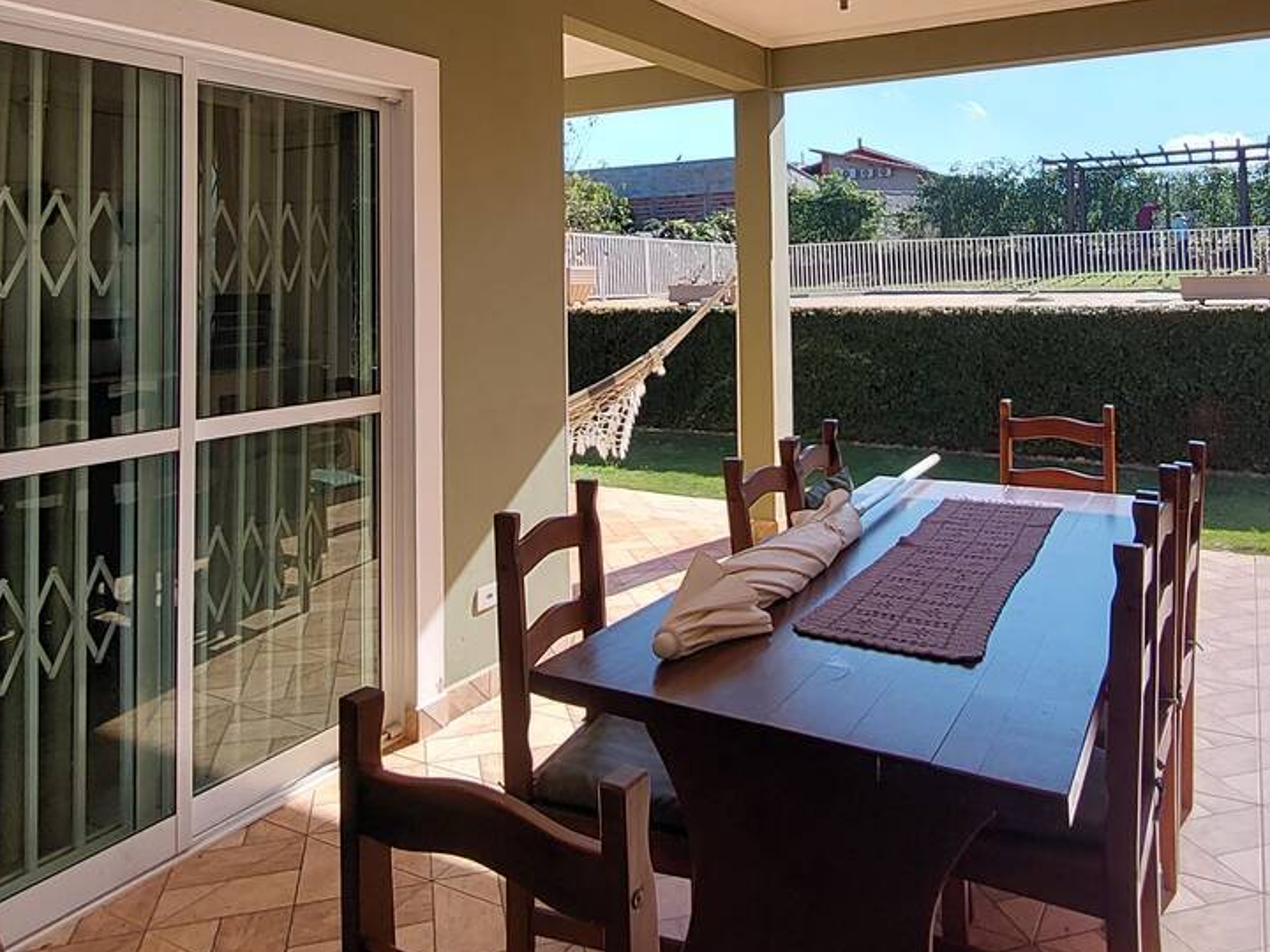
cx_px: 718
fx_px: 954
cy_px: 261
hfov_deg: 67.0
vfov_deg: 51.2
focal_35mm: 26
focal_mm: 1.74
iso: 40
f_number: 2.2
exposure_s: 1/471
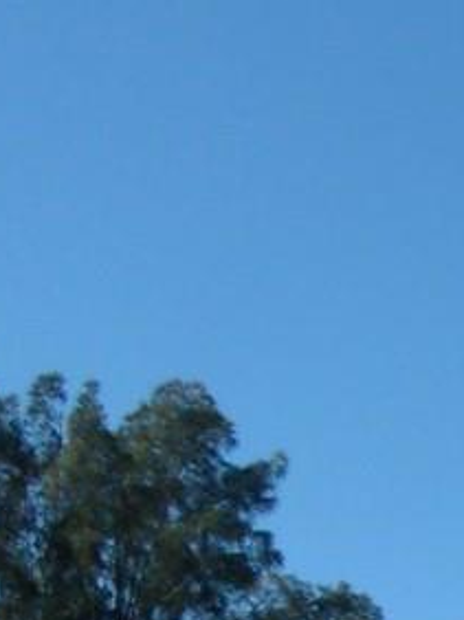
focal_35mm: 142
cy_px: 1020
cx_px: 1414
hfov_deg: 8.6
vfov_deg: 12.9
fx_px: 2542
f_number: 4
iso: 100
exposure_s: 1/1000
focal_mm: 4.5
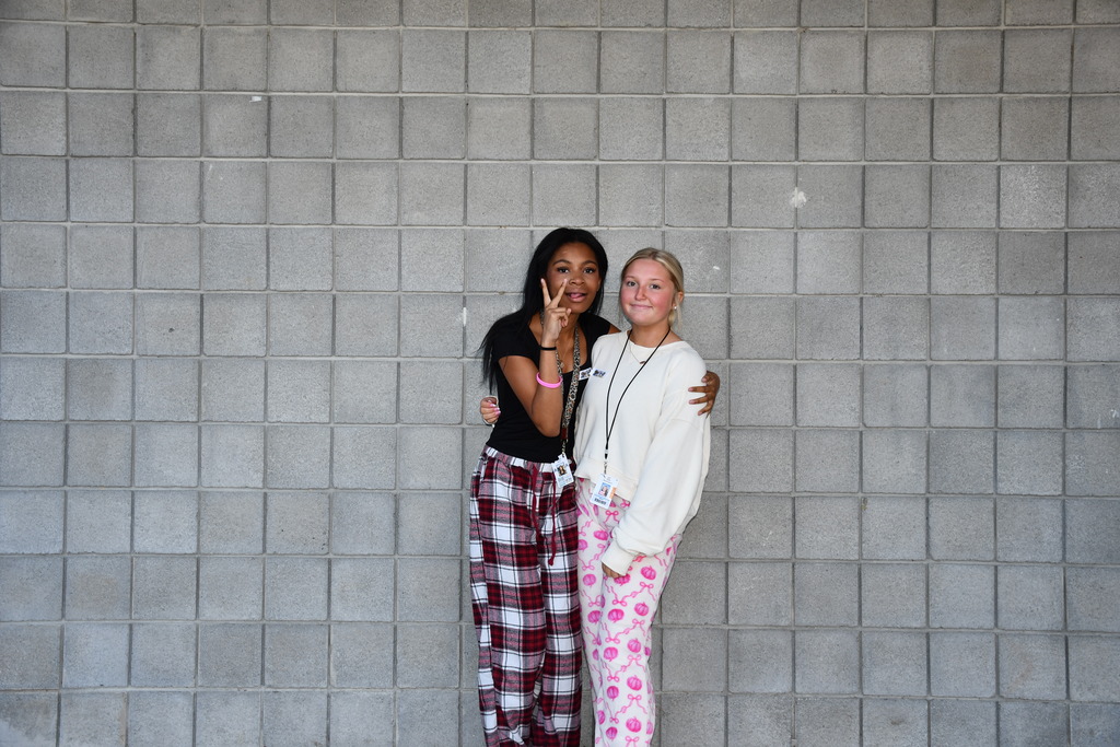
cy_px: 374
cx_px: 560
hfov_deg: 48.5
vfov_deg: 33.4
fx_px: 1245
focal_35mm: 40
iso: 160
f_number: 4
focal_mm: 27
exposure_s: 1/250
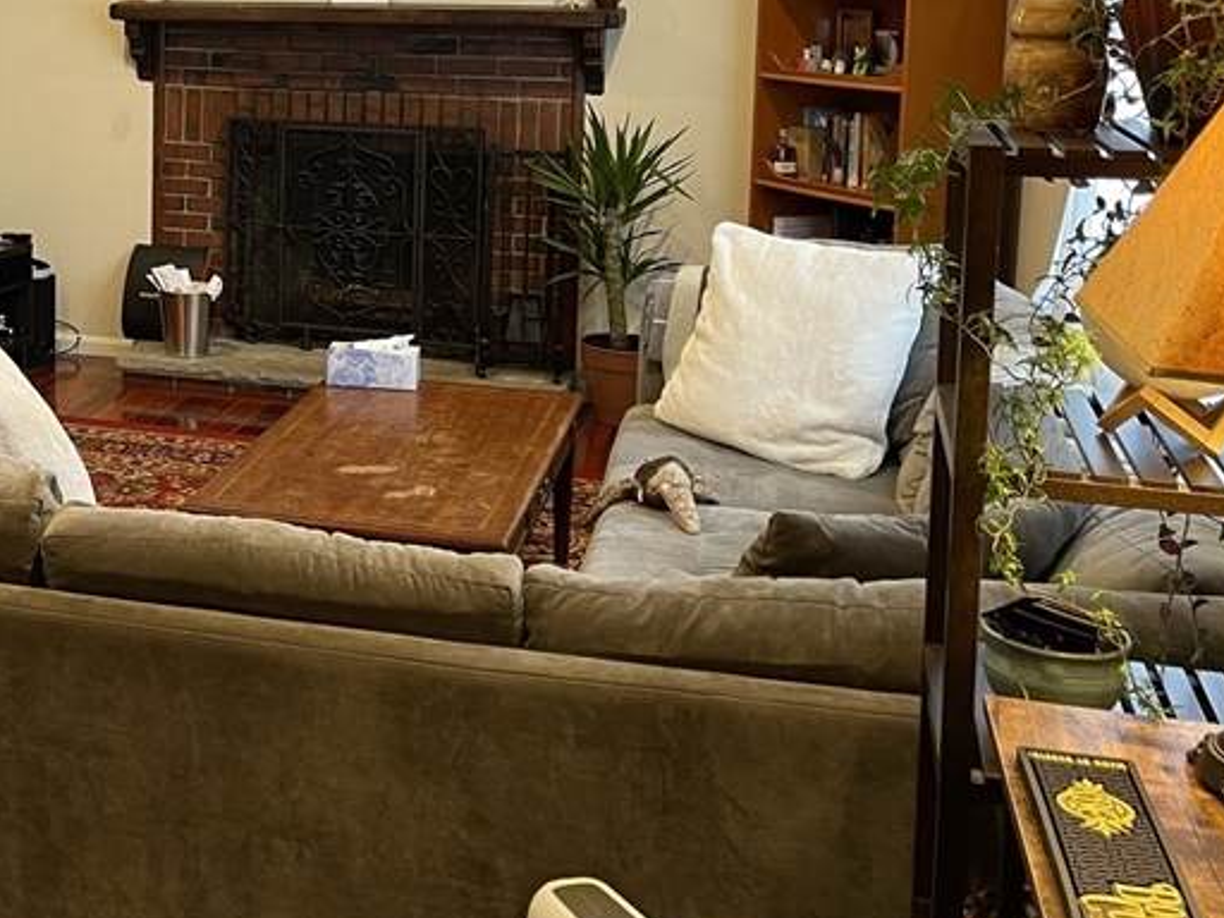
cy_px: 151
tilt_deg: -6.2
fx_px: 1839
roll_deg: -0.7
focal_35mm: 52
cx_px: 108
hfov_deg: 34.6
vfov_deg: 27.3
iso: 160
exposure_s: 1/60
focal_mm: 5.1
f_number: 1.6
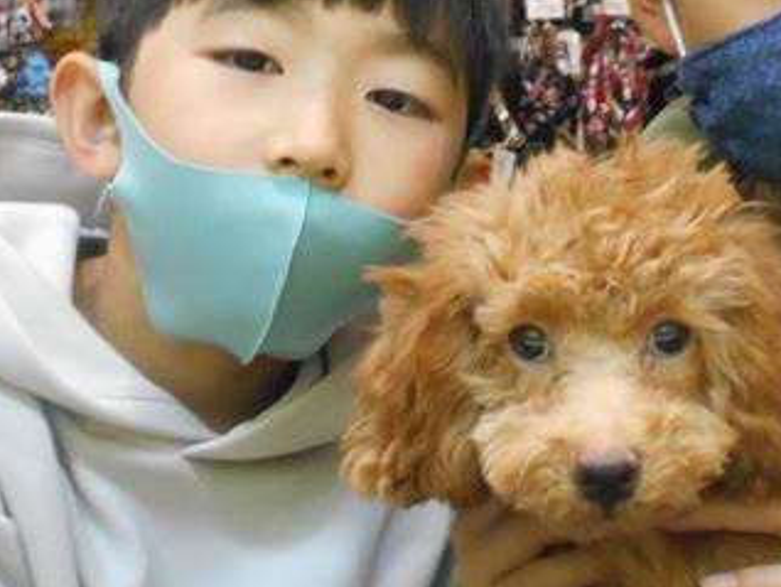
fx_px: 1874
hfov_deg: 23.5
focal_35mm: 83
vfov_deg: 17.7
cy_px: 140
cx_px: 479
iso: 800
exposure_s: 1/60
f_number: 4.2
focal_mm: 7.7
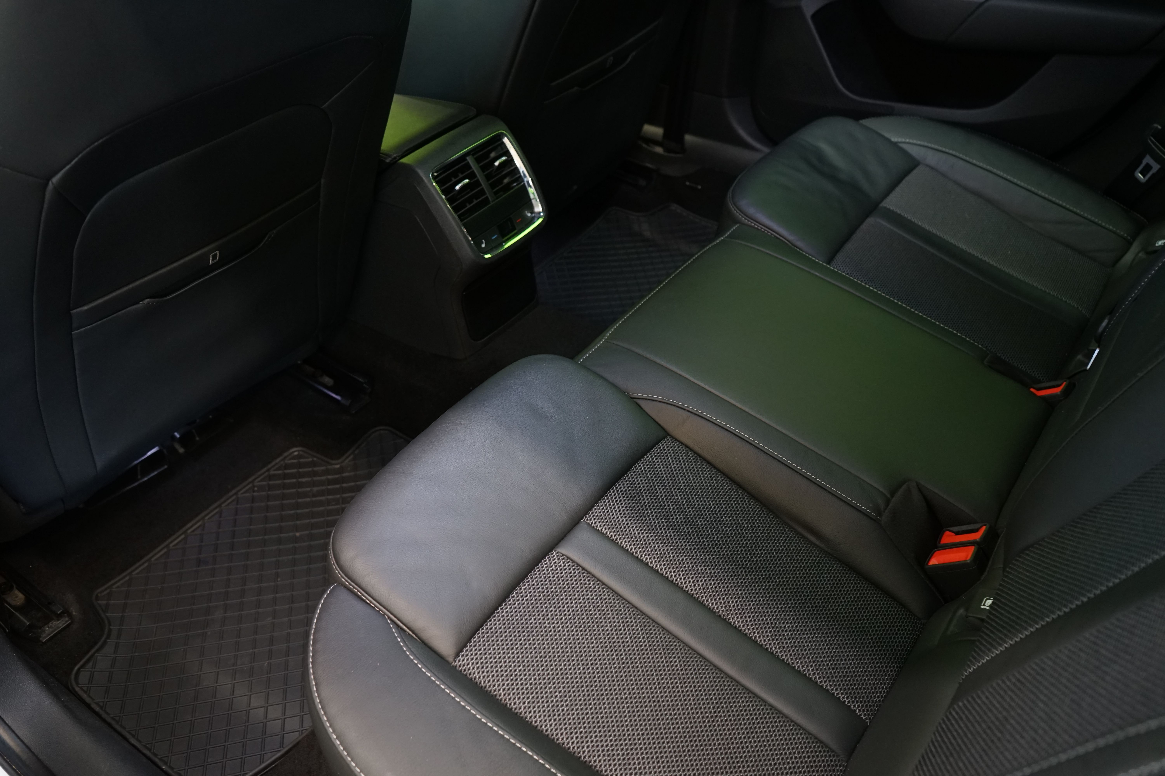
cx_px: 582
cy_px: 388
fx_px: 971
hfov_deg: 61.9
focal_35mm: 30
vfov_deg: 43.6
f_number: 5
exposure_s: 1/20
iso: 1600
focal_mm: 30
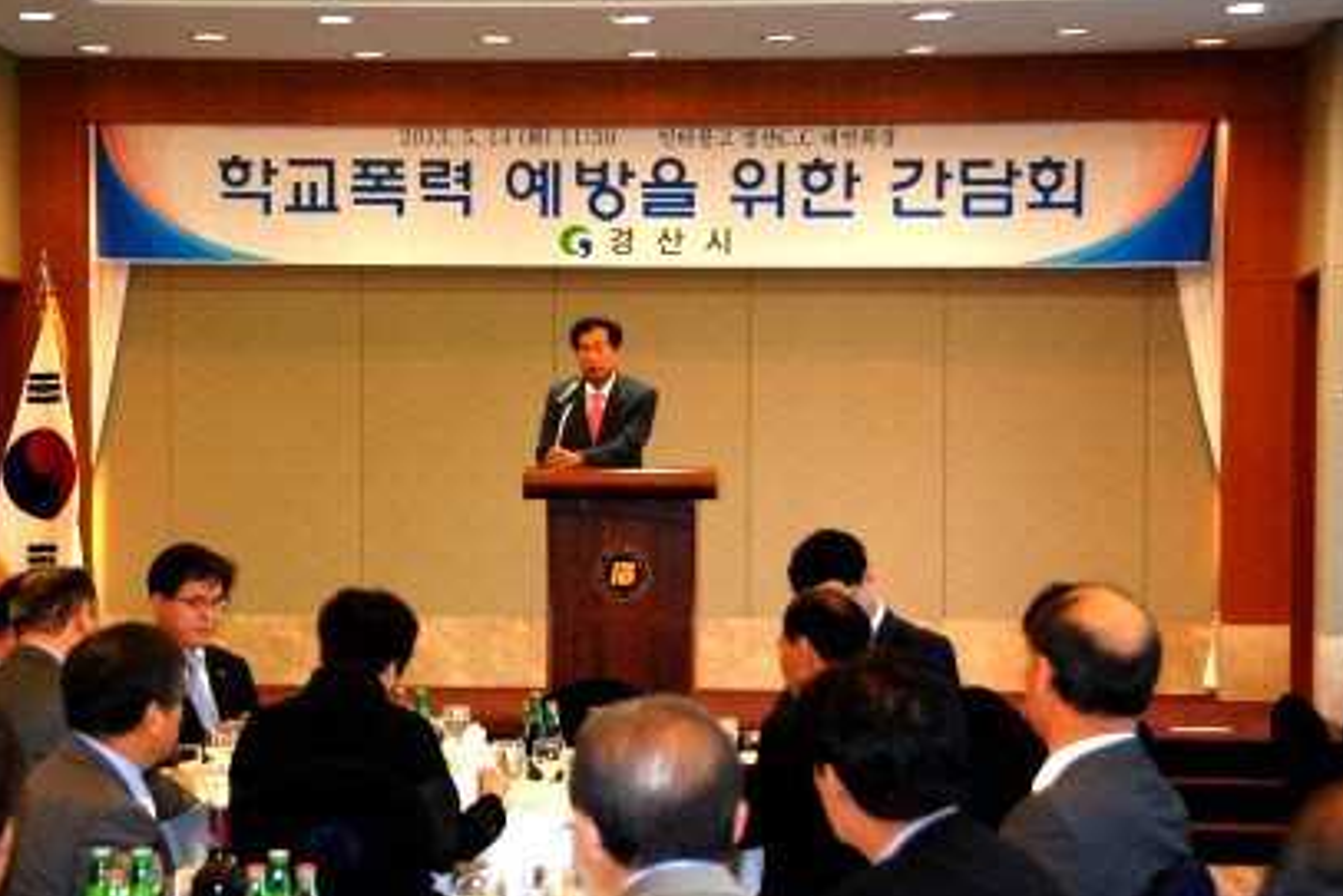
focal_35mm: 96
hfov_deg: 21.2
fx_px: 3582
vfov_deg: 14.3
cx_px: 582
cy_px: 522
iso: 800
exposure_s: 1/60
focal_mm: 52
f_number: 4.8
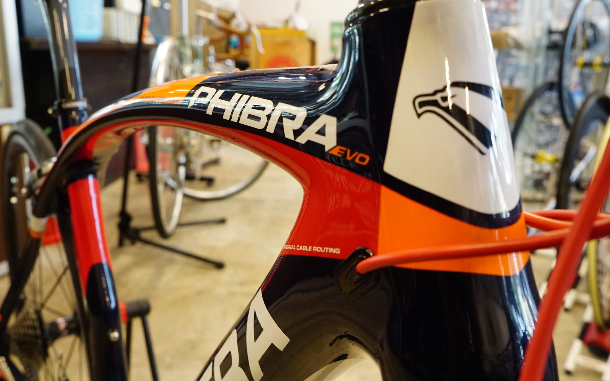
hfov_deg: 55.3
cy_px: 180
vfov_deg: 36.3
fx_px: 582
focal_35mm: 35
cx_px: 309
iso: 2000
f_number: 7.1
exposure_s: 1/25
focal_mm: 22
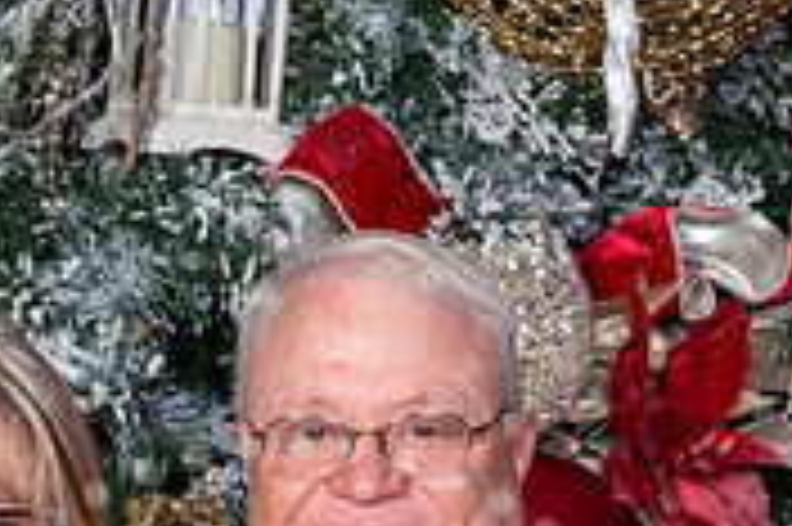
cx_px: 292
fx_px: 6154
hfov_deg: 7.4
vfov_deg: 4.9
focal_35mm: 280
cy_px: 859
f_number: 8
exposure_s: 1/125
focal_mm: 85
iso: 400
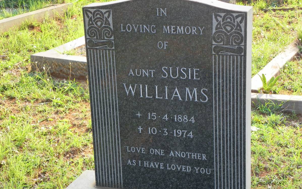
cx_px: 151
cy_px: 106
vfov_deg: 16.3
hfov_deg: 25.8
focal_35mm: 80
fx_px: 658
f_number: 4
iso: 64
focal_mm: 13.4
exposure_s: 1/80
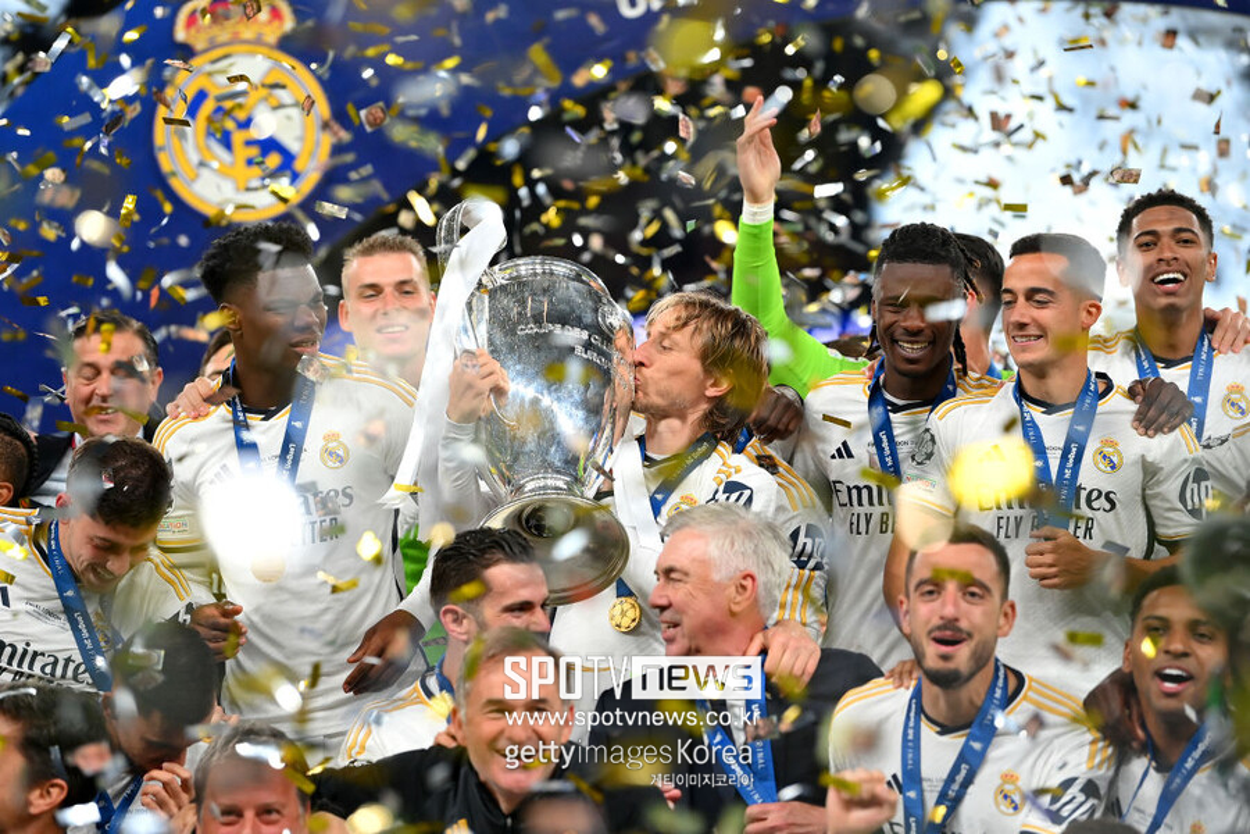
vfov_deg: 7.2
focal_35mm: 190
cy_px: 417
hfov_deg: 10.8
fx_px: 6597
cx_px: 625
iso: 2000
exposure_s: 1/1250
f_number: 3.5
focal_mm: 190
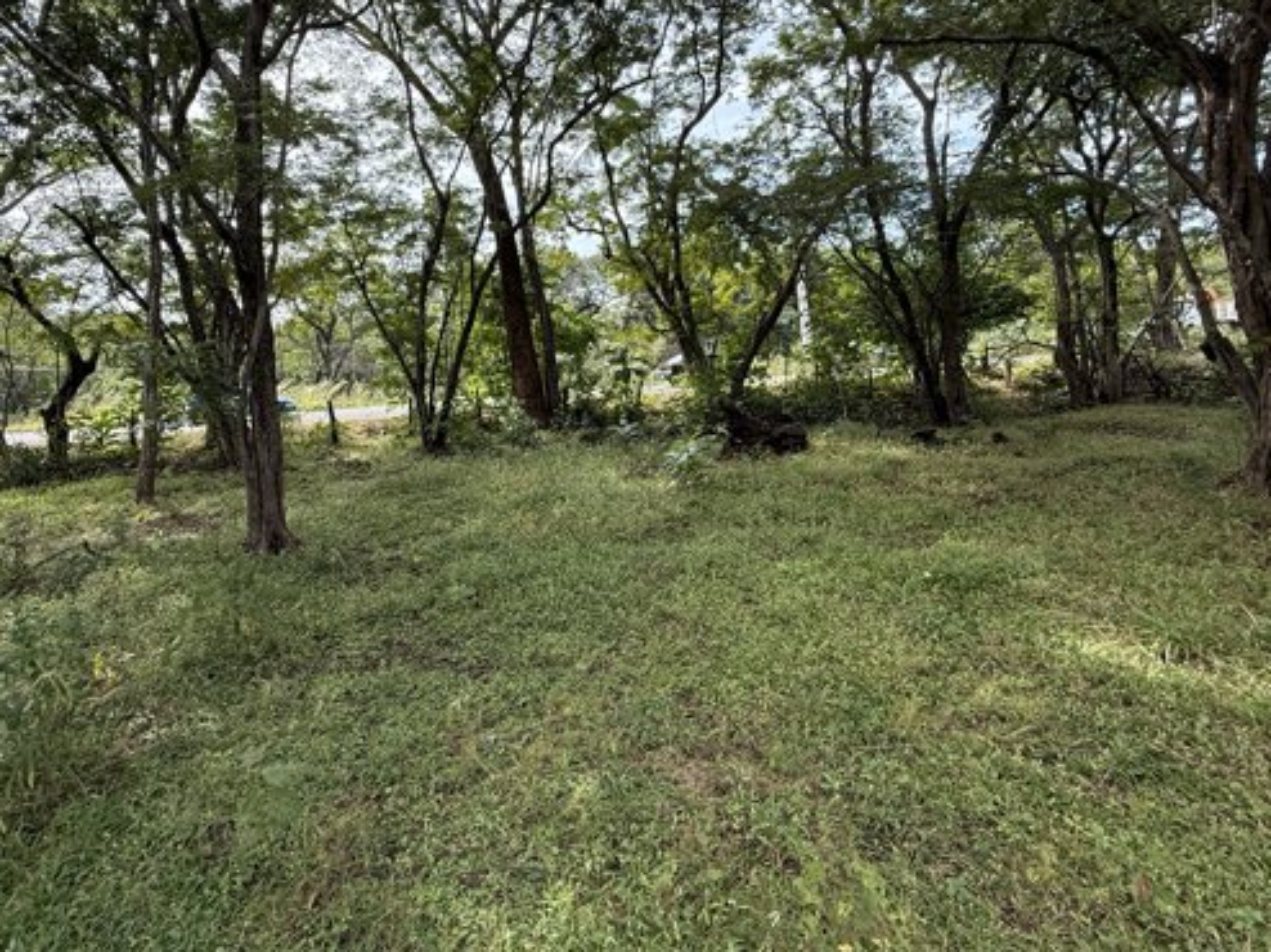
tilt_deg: +0.5
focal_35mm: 18
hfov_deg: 87.5
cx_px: 567
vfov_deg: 70.3
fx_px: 661
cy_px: 350
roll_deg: +6.1
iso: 64
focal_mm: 2.22
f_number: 2.2
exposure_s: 1/433
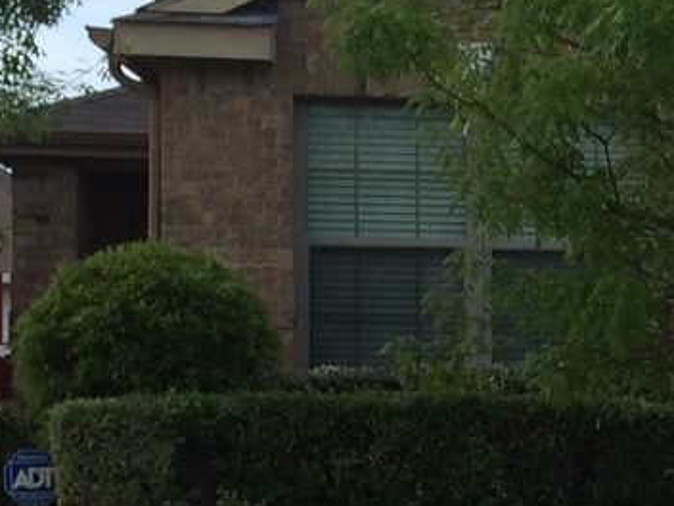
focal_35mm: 139
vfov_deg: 10.6
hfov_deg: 13.1
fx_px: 2706
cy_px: 506
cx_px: 1135
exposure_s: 1/1140
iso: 32
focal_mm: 4.12
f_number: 2.2
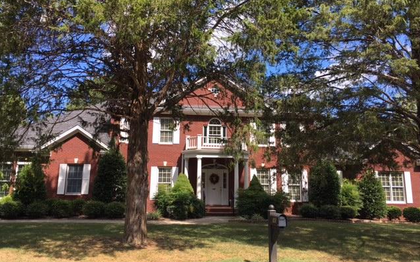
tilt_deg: +11.7
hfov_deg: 61.2
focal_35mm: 31
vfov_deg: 40.5
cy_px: 113
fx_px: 355
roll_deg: -0.7
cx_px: 211
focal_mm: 4.15
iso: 25
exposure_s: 1/680
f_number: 2.2
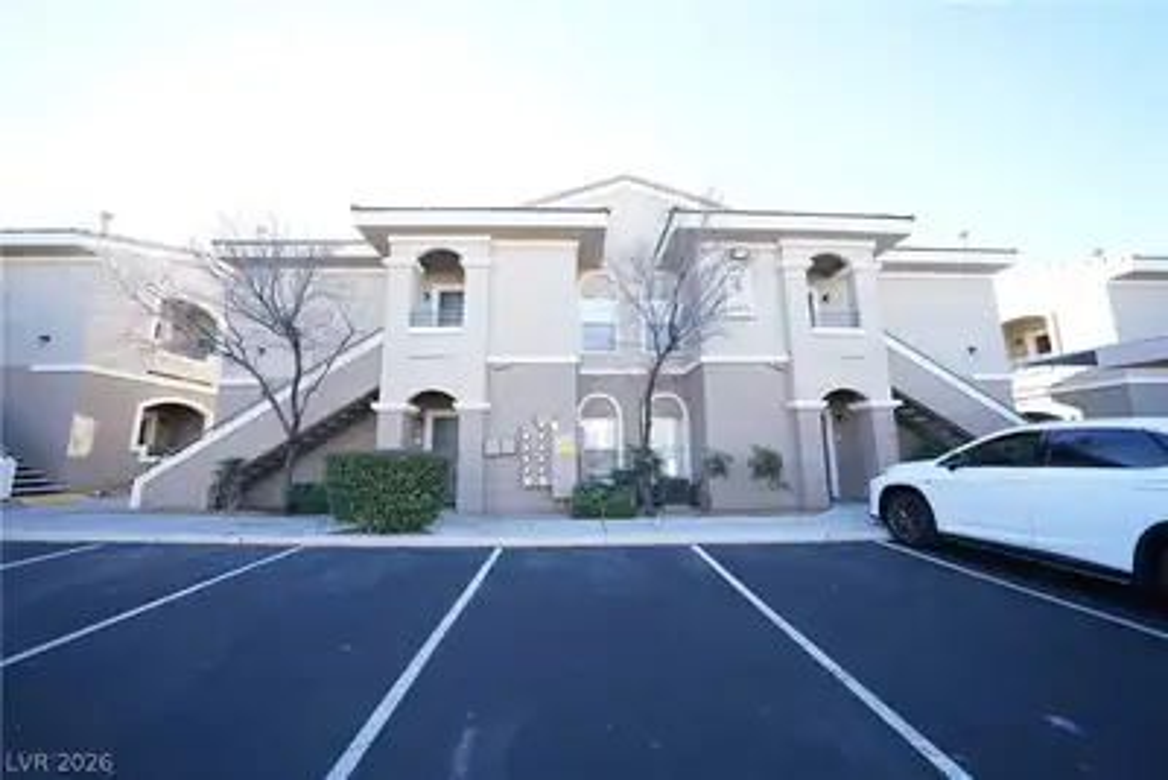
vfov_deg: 90.1
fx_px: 389
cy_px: 390
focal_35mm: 12
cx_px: 584
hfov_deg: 112.6
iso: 400
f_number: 4.5
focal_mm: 12
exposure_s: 1/250
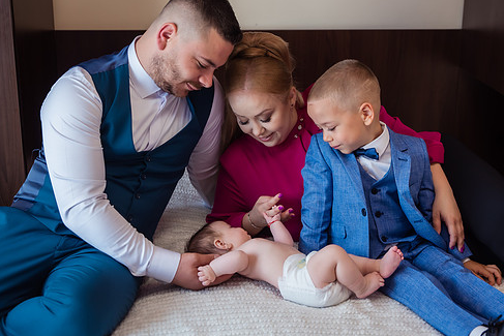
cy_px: 141
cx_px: 261
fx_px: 756
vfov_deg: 25.0
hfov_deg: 36.9
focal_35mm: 54
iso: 400
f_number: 3.2
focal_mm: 42
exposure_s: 1/200
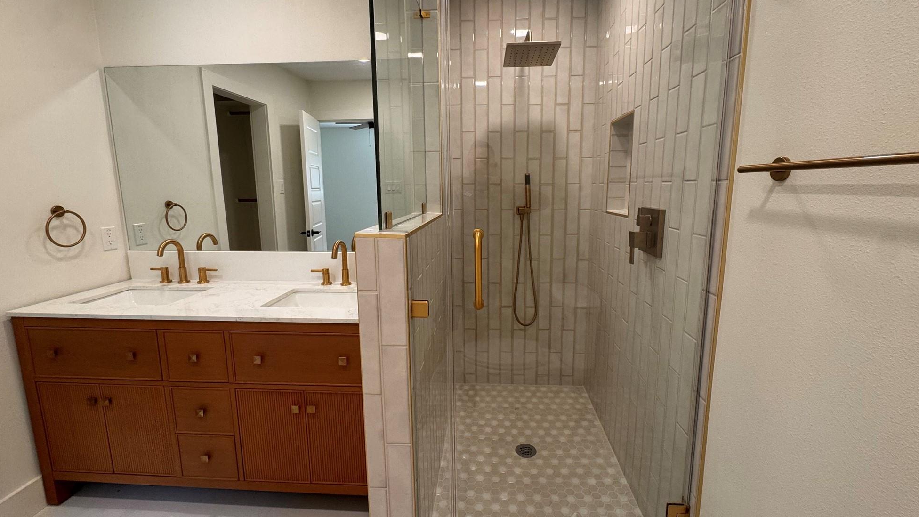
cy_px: 245
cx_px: 465
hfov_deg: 99.4
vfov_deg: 67.0
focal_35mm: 16
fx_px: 390
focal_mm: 2.22
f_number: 2.2
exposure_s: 1/120
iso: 160
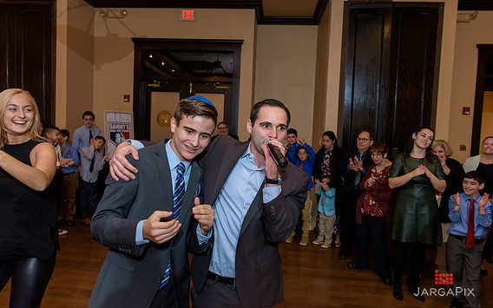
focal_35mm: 25
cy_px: 147
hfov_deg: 72.5
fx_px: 336
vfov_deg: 49.3
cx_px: 245
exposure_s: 1/125
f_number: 3.2
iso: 1600
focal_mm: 24
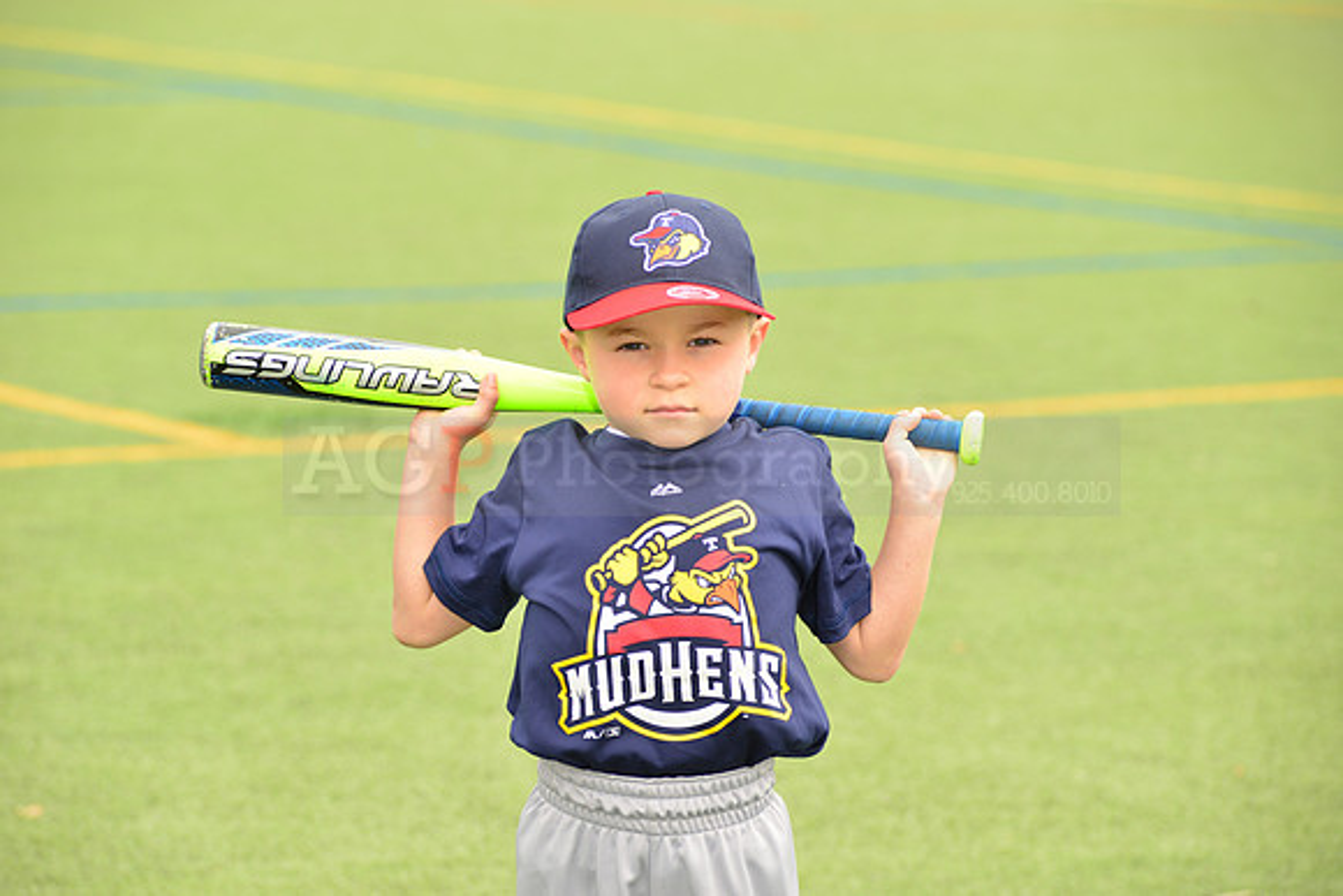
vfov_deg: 8.6
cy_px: 448
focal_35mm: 160
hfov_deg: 12.8
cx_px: 672
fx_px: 5970
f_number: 8
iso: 250
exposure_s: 1/200
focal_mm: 160
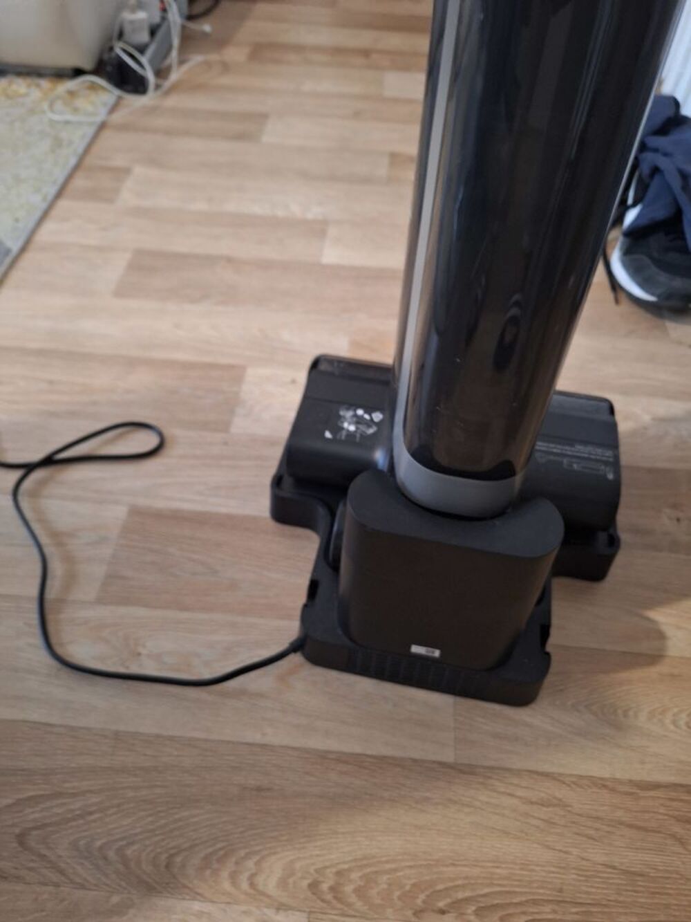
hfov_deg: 58.9
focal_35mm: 23
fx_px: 612
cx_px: 346
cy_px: 461
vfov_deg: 73.9
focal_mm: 5.54
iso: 500
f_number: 1.8
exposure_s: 1/20
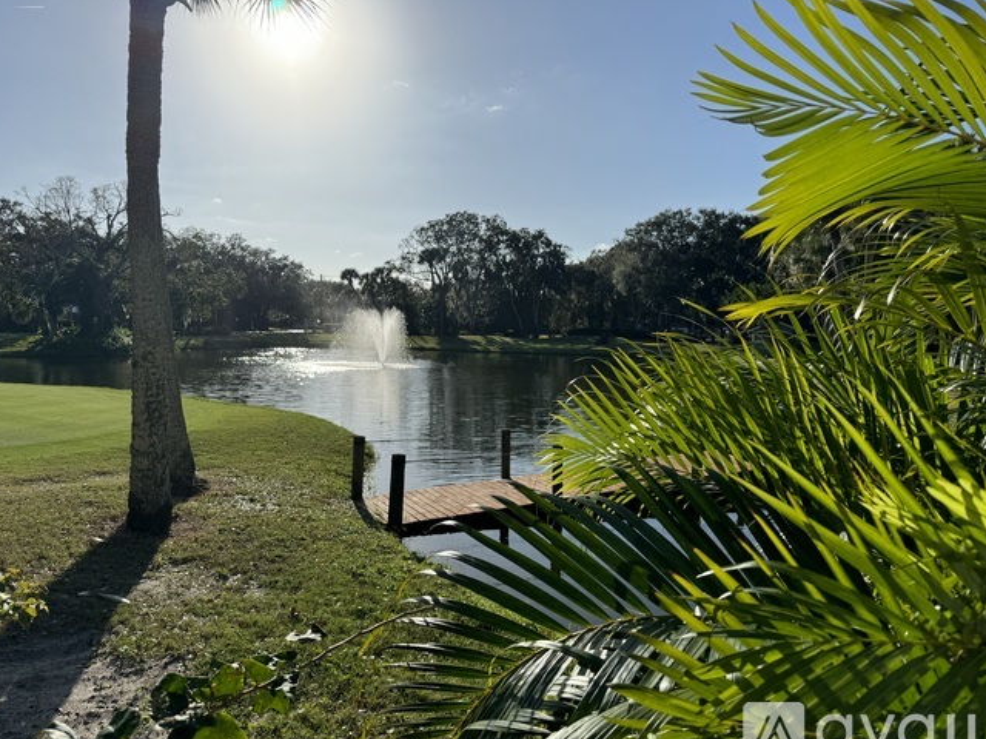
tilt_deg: -5.6
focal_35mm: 25
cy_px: 379
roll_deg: -1.0
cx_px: 478
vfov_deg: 54.9
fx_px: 712
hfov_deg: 69.4
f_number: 1.78
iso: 80
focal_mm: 6.86
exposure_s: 1/12346
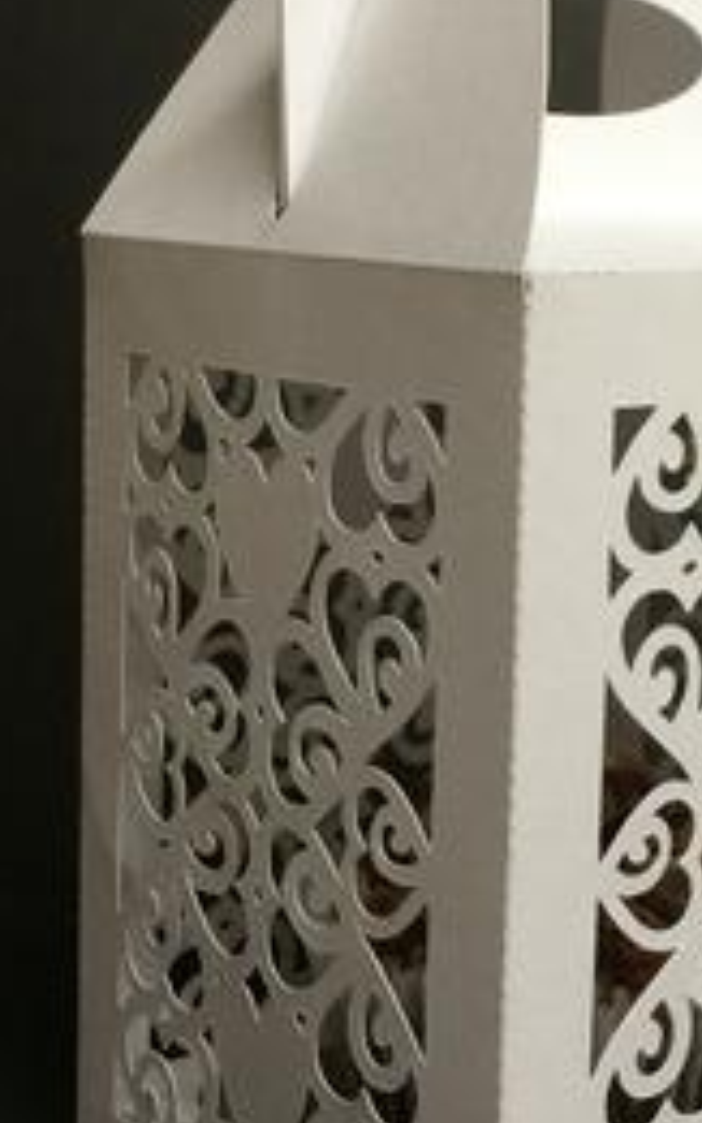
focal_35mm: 53
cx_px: 571
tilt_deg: -6.6
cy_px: 658
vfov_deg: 38.1
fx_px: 1623
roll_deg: +0.4
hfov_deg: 24.0
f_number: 2.2
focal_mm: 4.15
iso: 160
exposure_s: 1/33
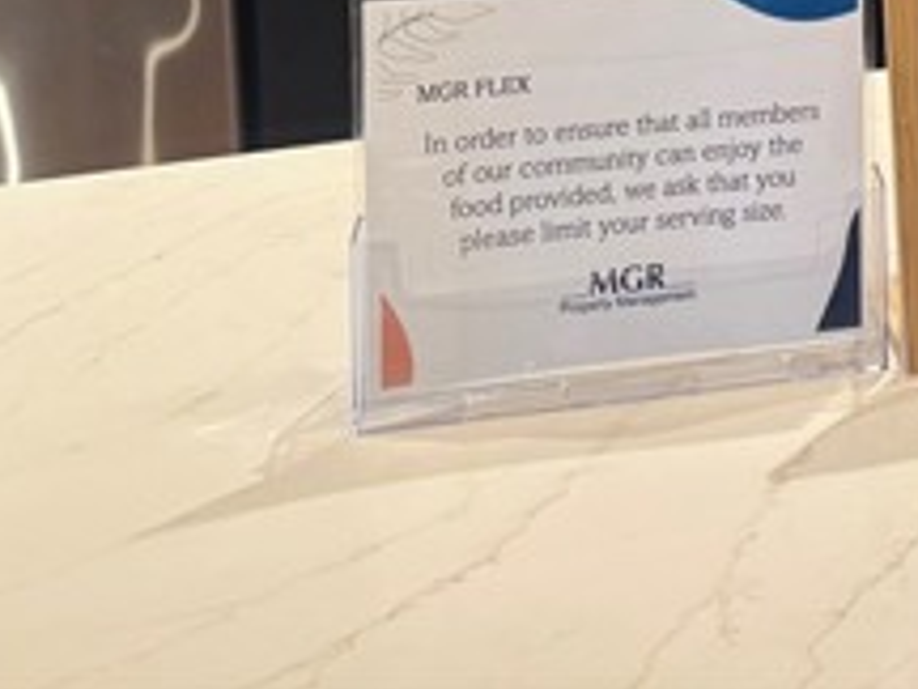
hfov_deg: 24.1
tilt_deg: -7.8
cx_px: 1182
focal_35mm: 71
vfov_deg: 18.5
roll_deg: -0.7
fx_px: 1883
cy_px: -323
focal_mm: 6.76
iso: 160
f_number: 1.78
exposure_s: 1/60
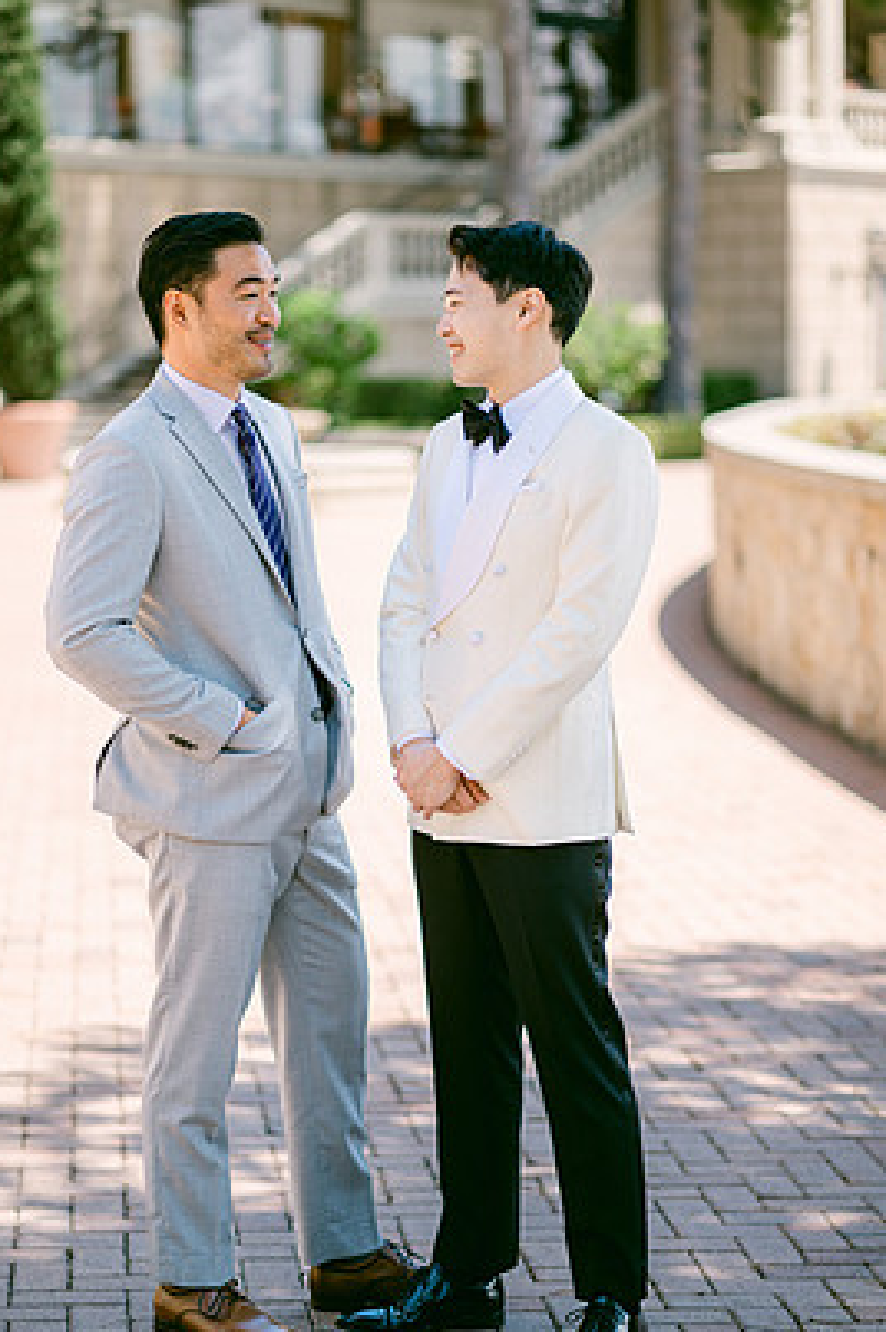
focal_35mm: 95
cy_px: 734
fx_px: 3513
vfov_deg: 21.5
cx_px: 397
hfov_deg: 14.4
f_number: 1.8
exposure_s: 1/1600
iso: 64
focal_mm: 85
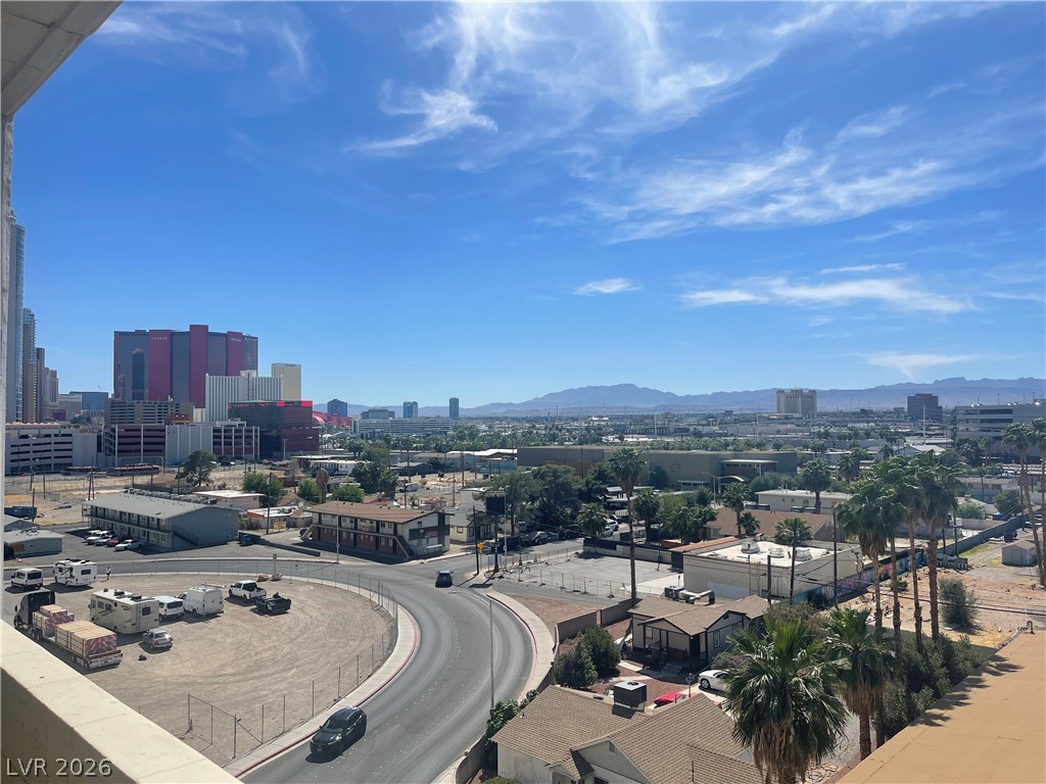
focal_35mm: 25
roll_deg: +0.1
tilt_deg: +0.5
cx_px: 523
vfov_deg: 54.9
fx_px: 755
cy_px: 392
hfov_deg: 69.4
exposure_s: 1/6993
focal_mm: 5.1
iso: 32
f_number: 1.6
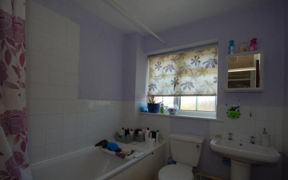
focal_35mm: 16
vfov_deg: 71.1
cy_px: 97
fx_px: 126
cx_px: 144
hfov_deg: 97.8
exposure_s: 1/125
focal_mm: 10
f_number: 5.6
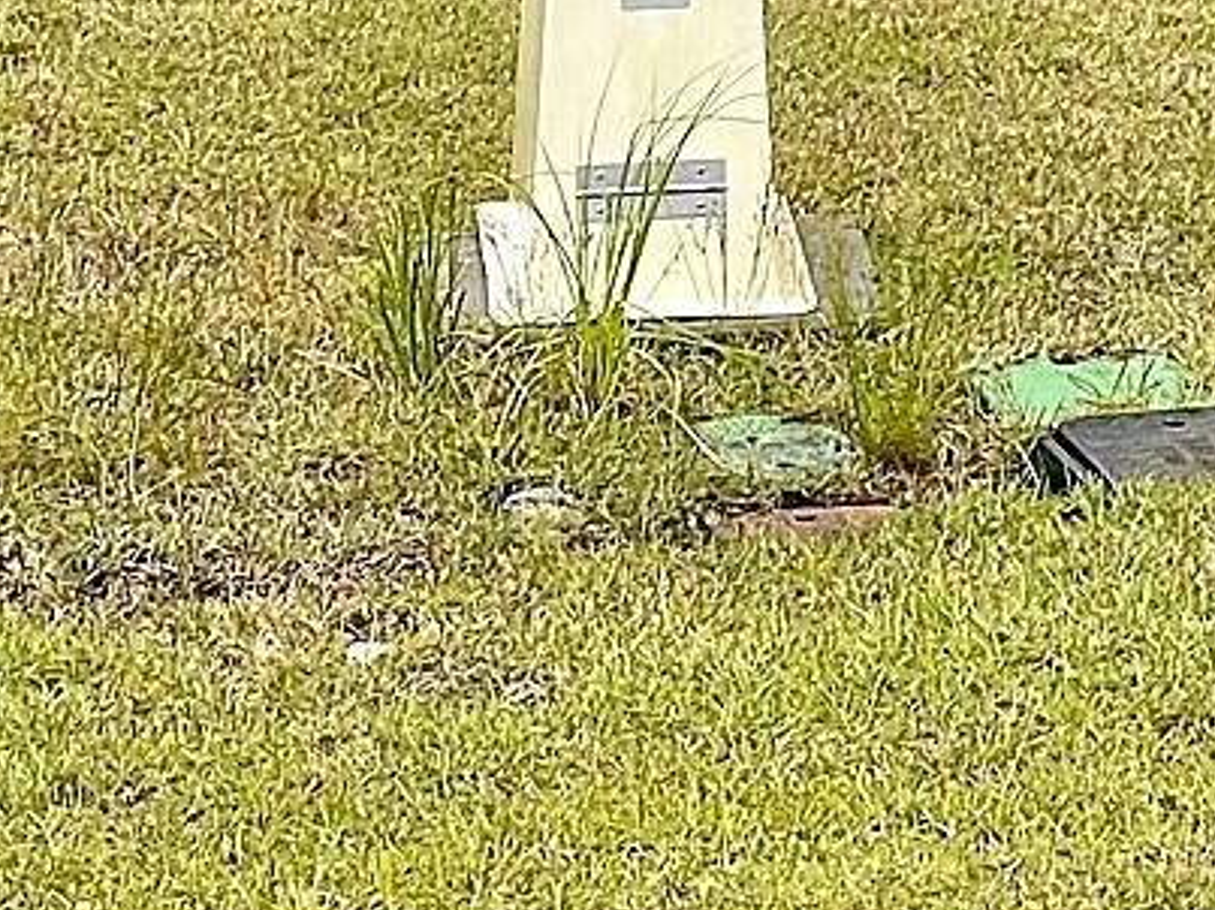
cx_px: 2445
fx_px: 9123
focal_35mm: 260
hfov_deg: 7.3
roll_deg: -1.1
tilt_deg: +0.5
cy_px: -913
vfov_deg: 5.6
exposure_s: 1/127
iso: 25
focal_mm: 6
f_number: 2
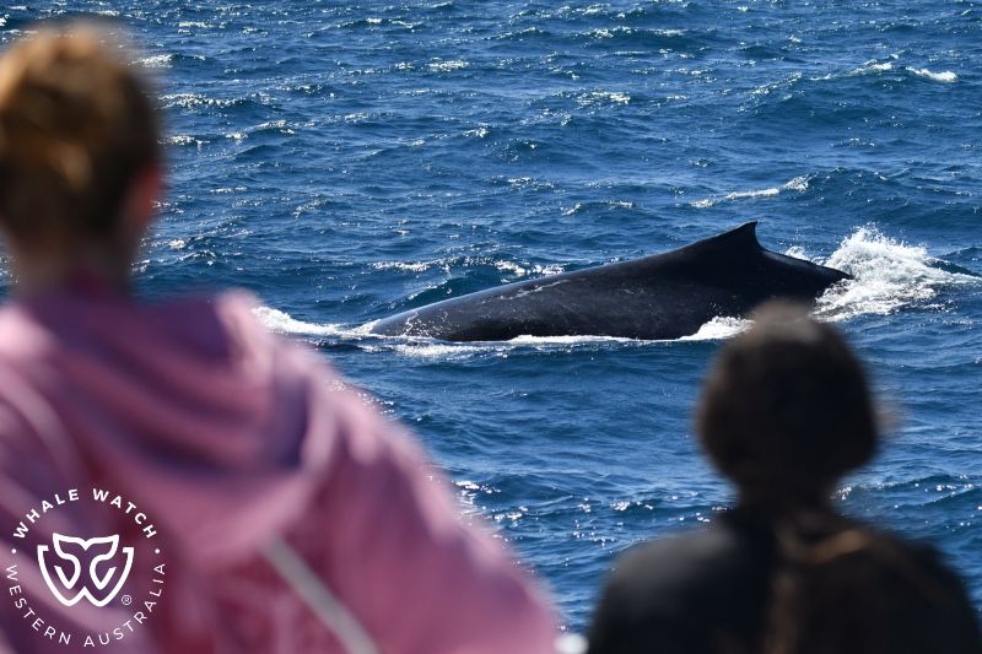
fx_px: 3954
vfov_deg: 9.5
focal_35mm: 145
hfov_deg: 14.2
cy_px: 327
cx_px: 491
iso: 1000
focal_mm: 145
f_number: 5
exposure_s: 1/8000
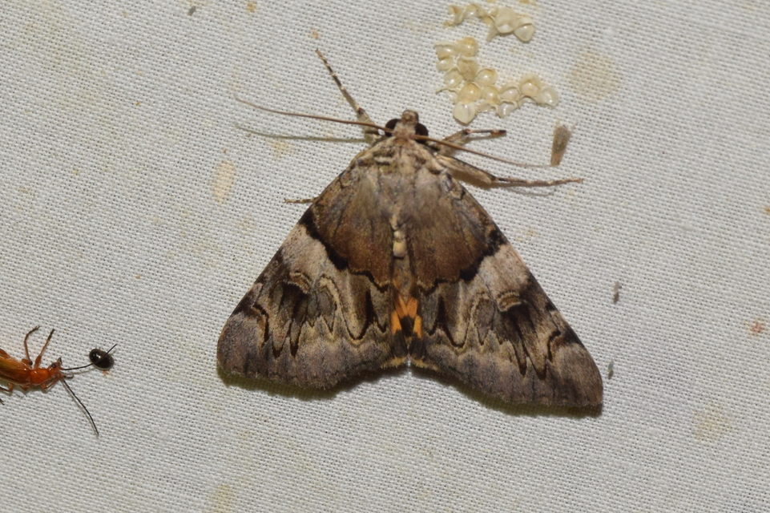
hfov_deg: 9.8
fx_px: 4490
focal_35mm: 210
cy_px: 256
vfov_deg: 6.5
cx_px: 385
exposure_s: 1/200
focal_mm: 140
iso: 400
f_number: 14
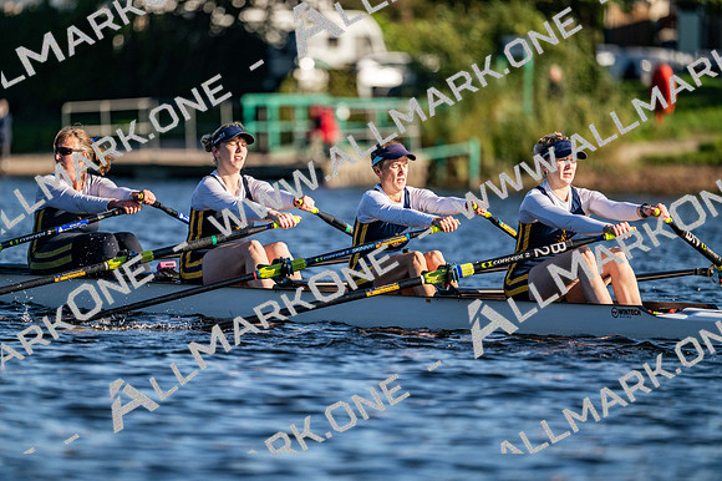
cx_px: 361
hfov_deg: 5.2
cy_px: 240
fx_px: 8019
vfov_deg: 3.4
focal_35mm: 400
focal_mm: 400
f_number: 4.5
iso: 280
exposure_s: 1/2500
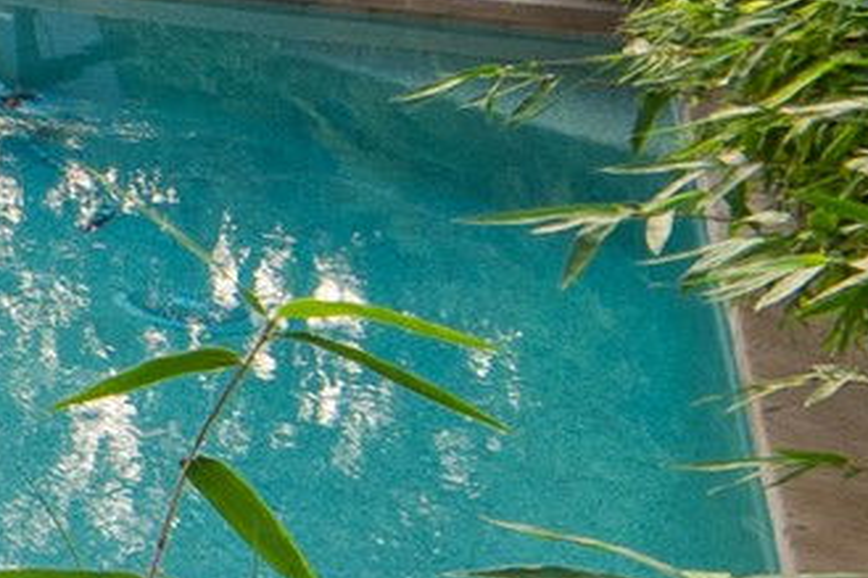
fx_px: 2386
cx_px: -1512
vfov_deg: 12.8
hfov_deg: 12.6
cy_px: -399
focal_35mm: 99
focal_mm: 10
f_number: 9
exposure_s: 1/13
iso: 200
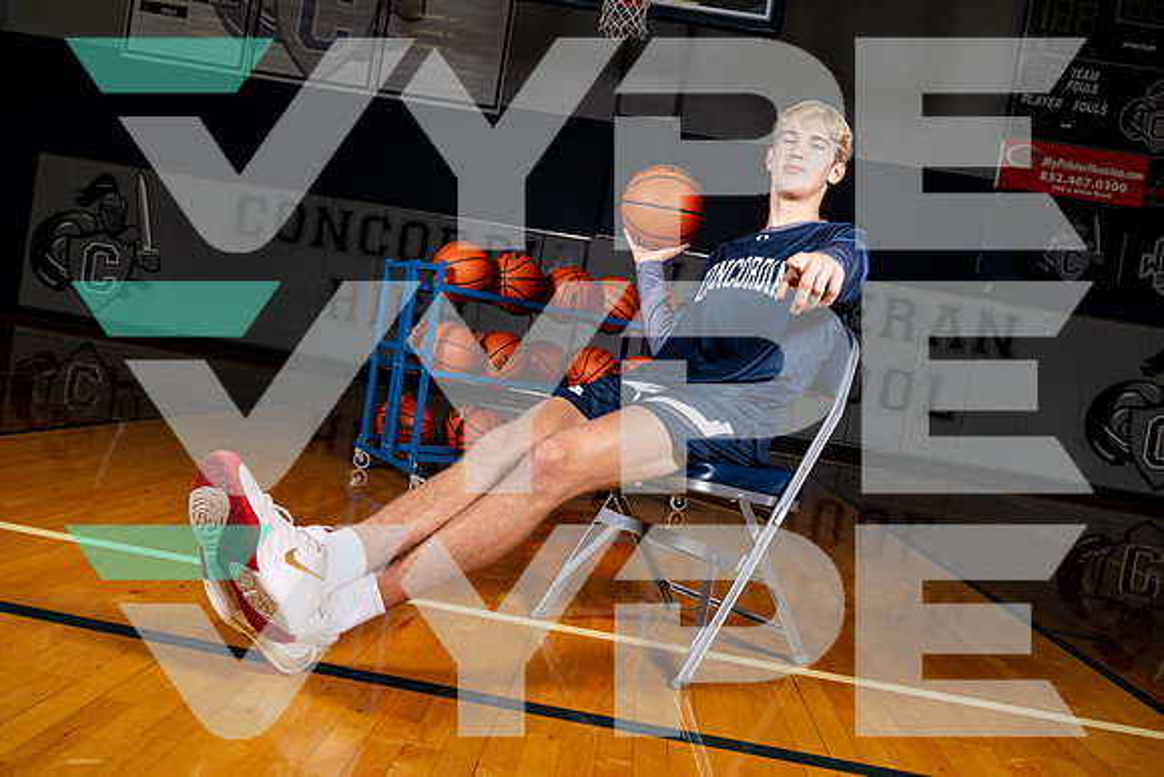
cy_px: 388
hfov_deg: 63.6
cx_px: 582
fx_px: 938
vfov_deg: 45.0
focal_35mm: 29
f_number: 8
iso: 160
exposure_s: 1/125
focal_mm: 29
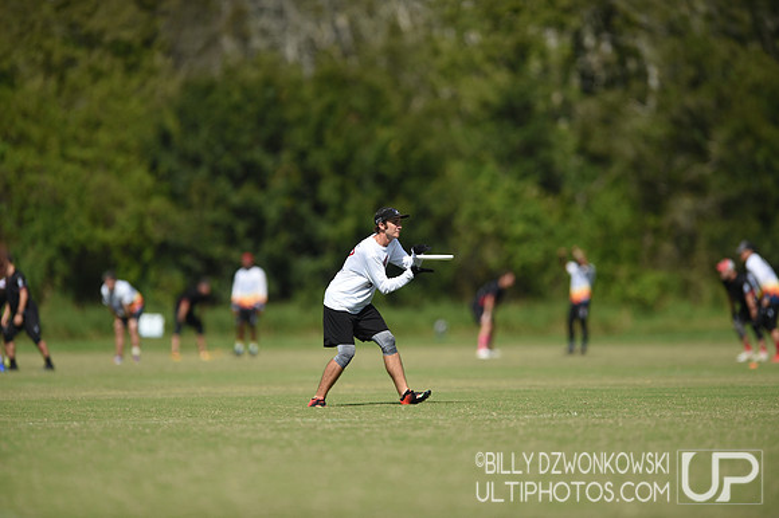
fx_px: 8650
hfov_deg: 5.2
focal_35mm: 400
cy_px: 259
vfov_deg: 3.4
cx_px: 390
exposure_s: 1/6400
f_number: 2.8
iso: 200
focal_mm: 400
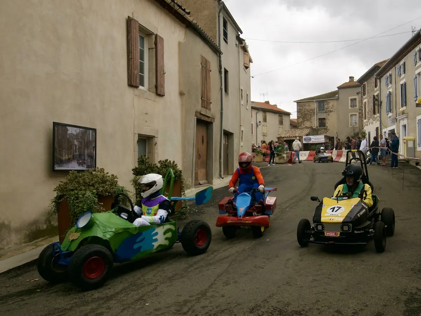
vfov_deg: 44.2
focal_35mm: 32
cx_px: 210
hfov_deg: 56.8
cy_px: 158
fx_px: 389
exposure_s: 1/640
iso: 400
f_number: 3.9
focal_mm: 16
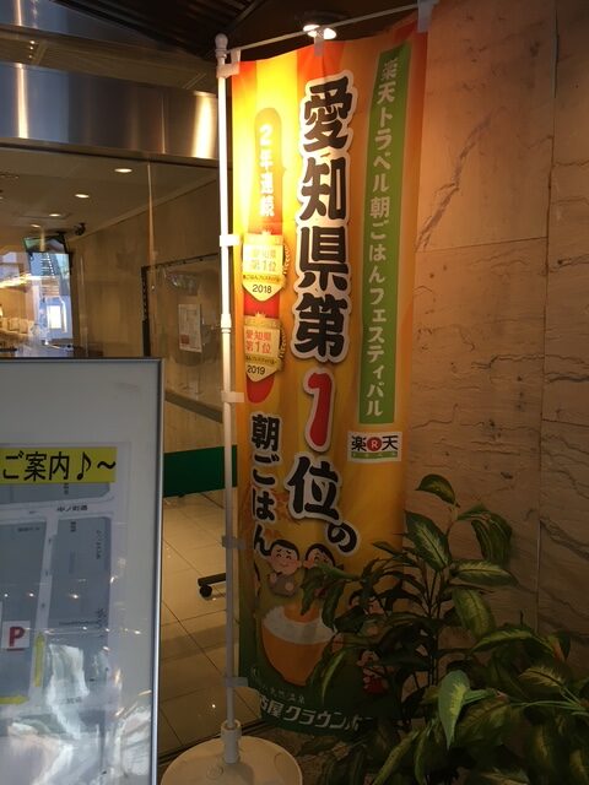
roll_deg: +0.2
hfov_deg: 48.2
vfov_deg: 61.7
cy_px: 392
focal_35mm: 29
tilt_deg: -6.7
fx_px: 658
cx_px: 294
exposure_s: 1/30
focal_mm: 4.15
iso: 80
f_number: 2.2
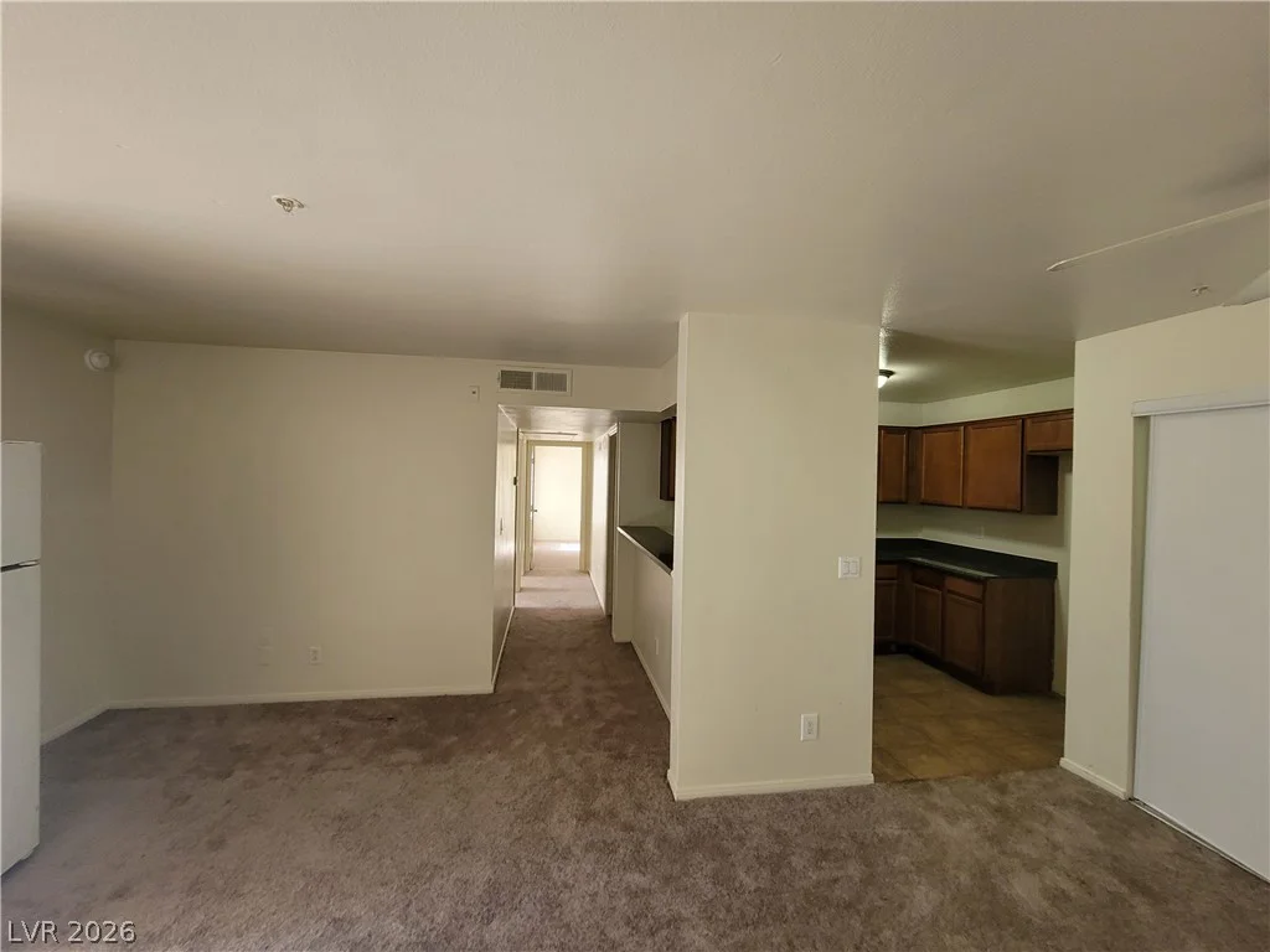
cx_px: 635
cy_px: 476
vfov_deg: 89.9
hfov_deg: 106.2
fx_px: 477
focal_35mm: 13
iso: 250
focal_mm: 2.2
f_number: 2.2
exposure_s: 1/60
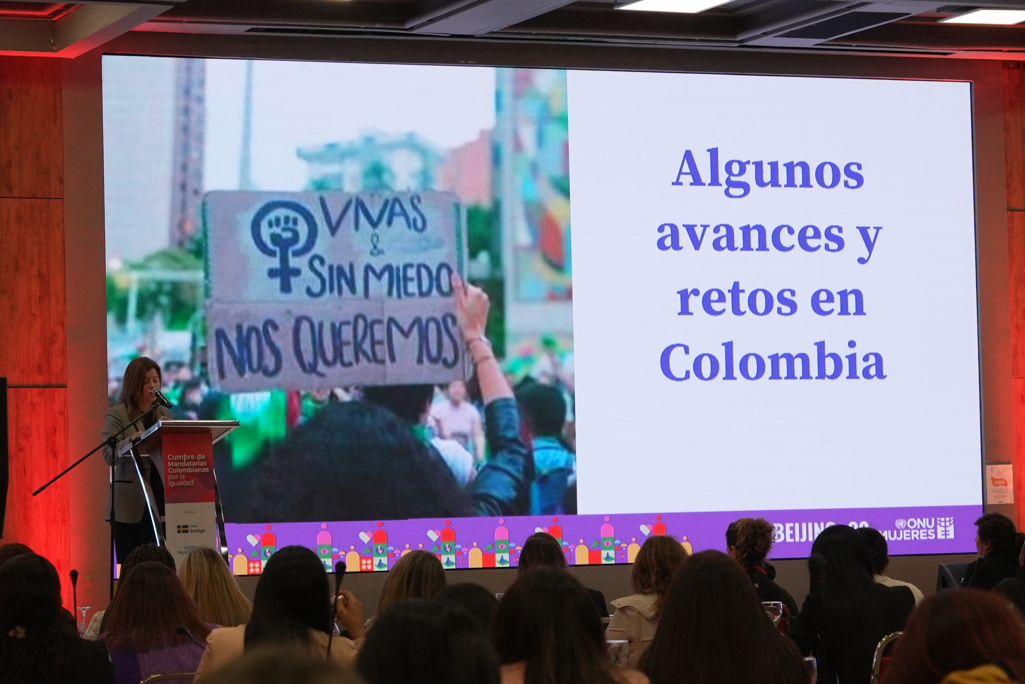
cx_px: 512
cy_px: 342
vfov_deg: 11.9
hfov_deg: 17.8
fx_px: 3276
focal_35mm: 115
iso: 2500
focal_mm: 77
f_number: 6.3
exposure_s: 1/60
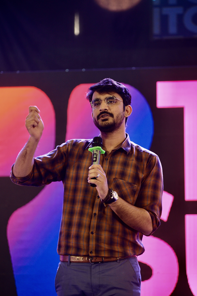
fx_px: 1001
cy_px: 148
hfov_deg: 11.2
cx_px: 98
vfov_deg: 16.8
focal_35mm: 122
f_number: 2.8
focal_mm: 122
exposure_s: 1/125
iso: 1000
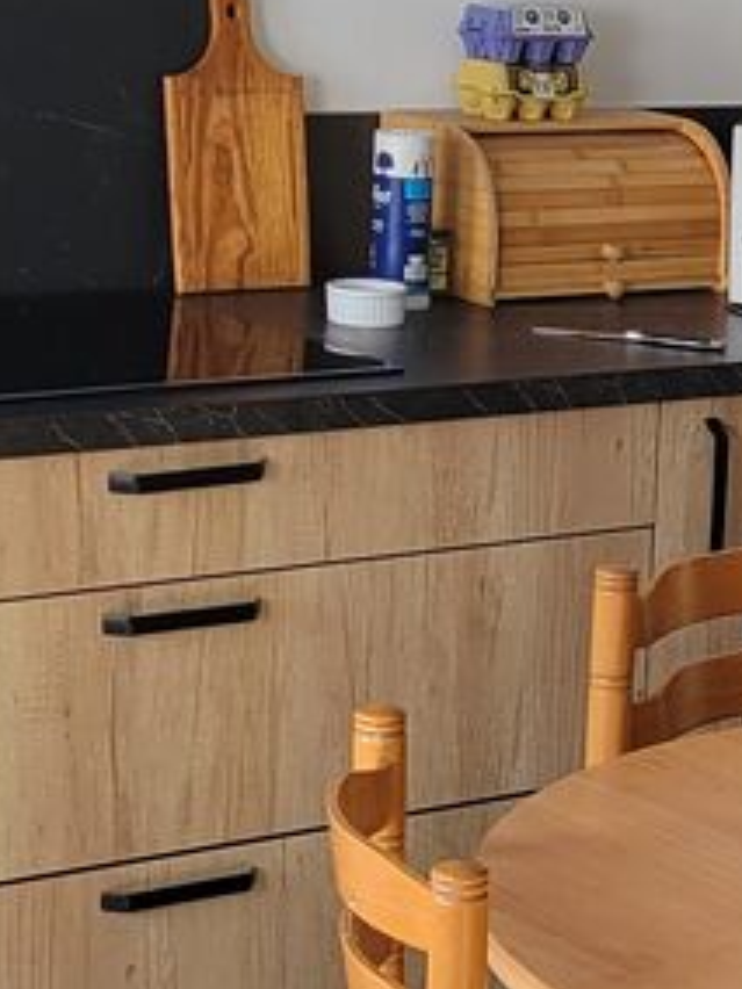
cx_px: 961
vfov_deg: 14.9
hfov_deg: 11.0
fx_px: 3773
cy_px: 561
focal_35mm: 132
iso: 50
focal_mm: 5.4
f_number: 1.8
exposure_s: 1/120
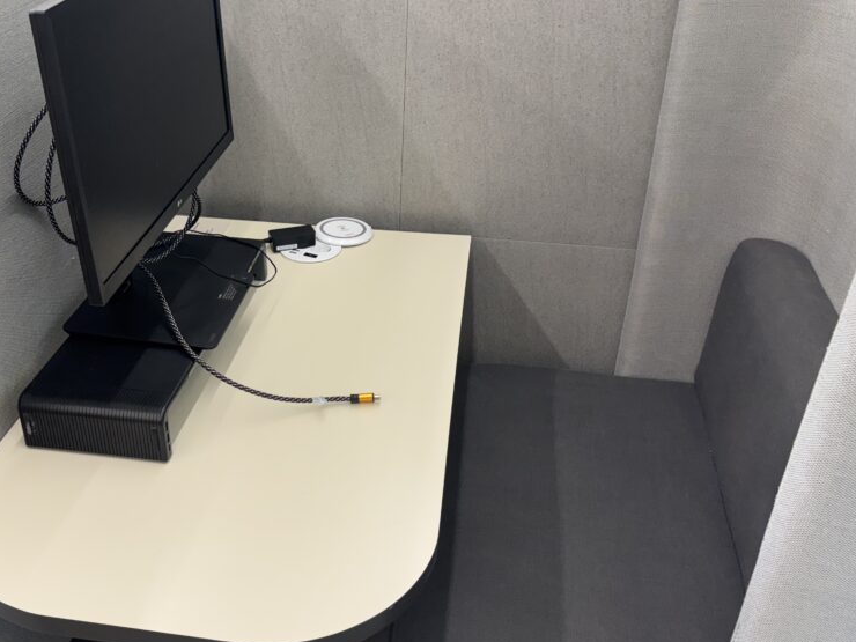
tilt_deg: -32.4
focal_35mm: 36
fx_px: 890
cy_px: 333
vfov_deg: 39.7
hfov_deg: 50.9
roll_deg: +0.9
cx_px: 329
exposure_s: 1/120
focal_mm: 5.96
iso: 100
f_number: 1.6
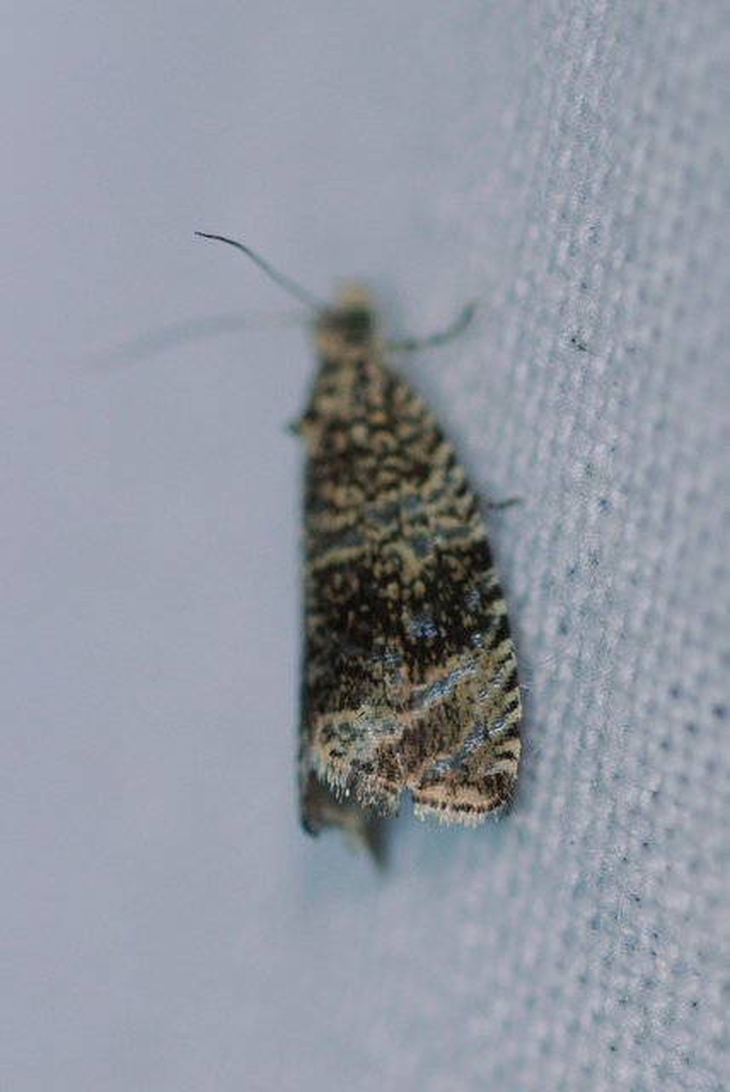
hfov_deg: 8.7
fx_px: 4780
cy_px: 546
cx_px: 365
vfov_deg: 13.0
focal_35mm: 158
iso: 500
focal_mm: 105
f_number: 5.6
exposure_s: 1/250
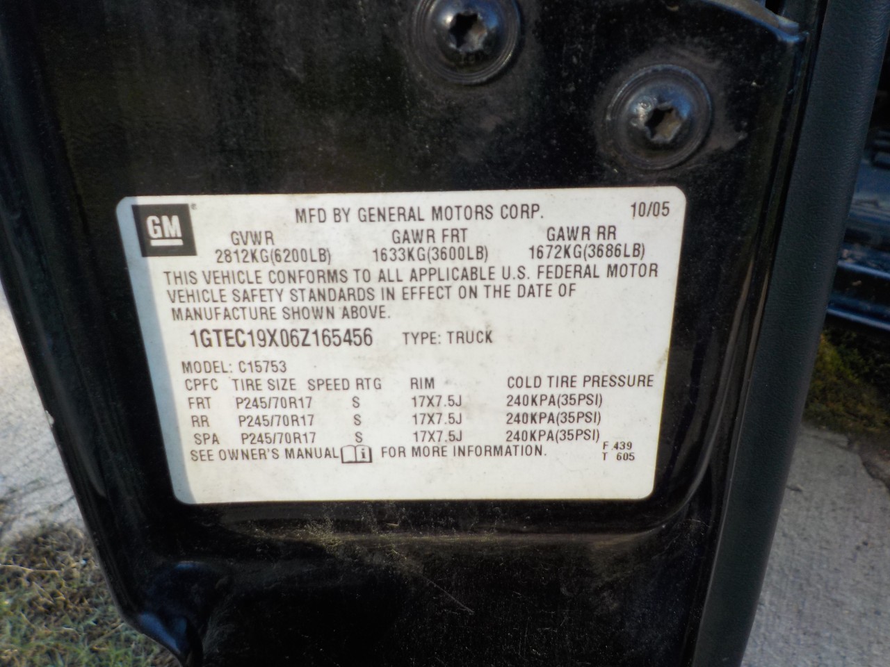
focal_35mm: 30
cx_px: 445
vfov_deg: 46.8
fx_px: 771
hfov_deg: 60.0
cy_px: 334
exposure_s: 1/200
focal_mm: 4.1
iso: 125
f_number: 3.3
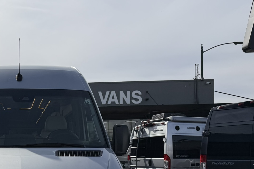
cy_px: 177
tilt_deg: -3.0
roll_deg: +2.8
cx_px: 21
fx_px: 339
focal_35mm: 48
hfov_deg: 38.1
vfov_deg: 26.3
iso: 80
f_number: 1.78
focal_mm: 6.76
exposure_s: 1/22727
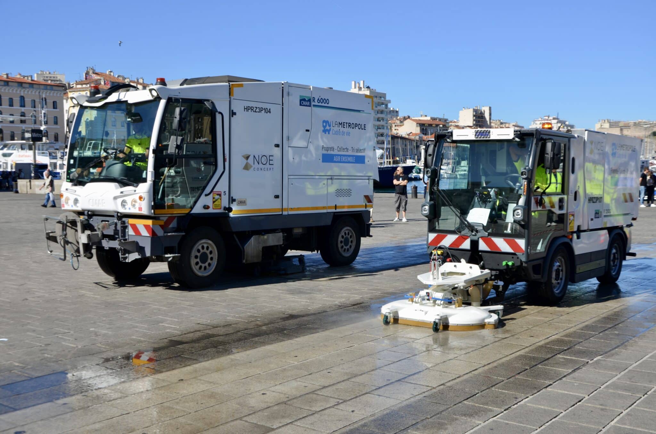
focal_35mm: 42
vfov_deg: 31.7
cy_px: 217
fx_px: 764
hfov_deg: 46.5
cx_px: 328
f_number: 8
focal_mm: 28
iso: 100
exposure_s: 1/250
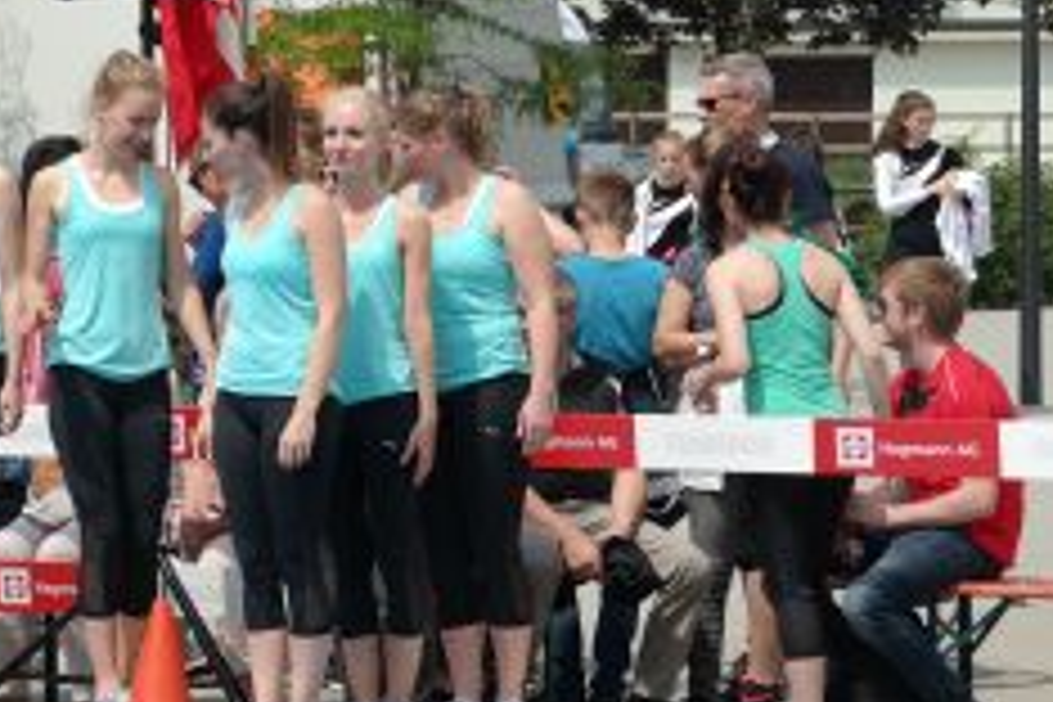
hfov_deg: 8.9
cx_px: 0
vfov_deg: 6.0
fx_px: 6727
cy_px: 178
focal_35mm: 230
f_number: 7.1
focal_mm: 55
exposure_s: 1/320
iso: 100
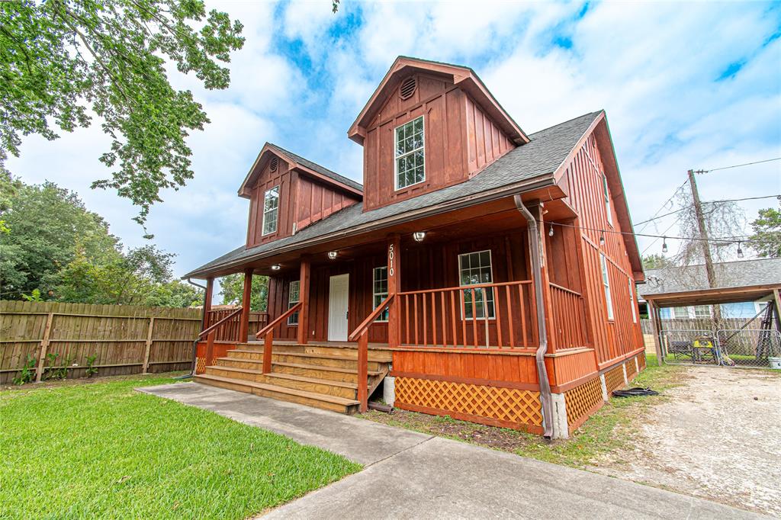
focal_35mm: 15
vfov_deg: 77.3
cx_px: 390
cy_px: 260
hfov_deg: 100.4
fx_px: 325
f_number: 8
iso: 50
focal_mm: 10
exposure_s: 1/160
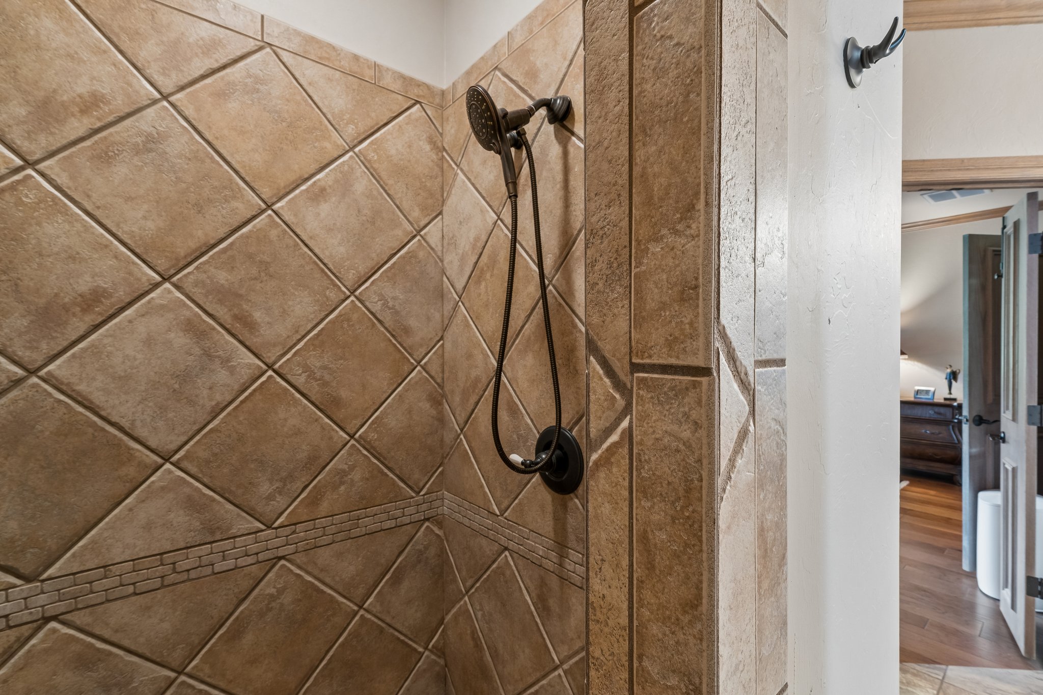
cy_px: 348
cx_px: 522
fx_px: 435
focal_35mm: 15
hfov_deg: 100.4
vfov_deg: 77.3
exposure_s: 1/2
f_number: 7.1
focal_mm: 10
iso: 200
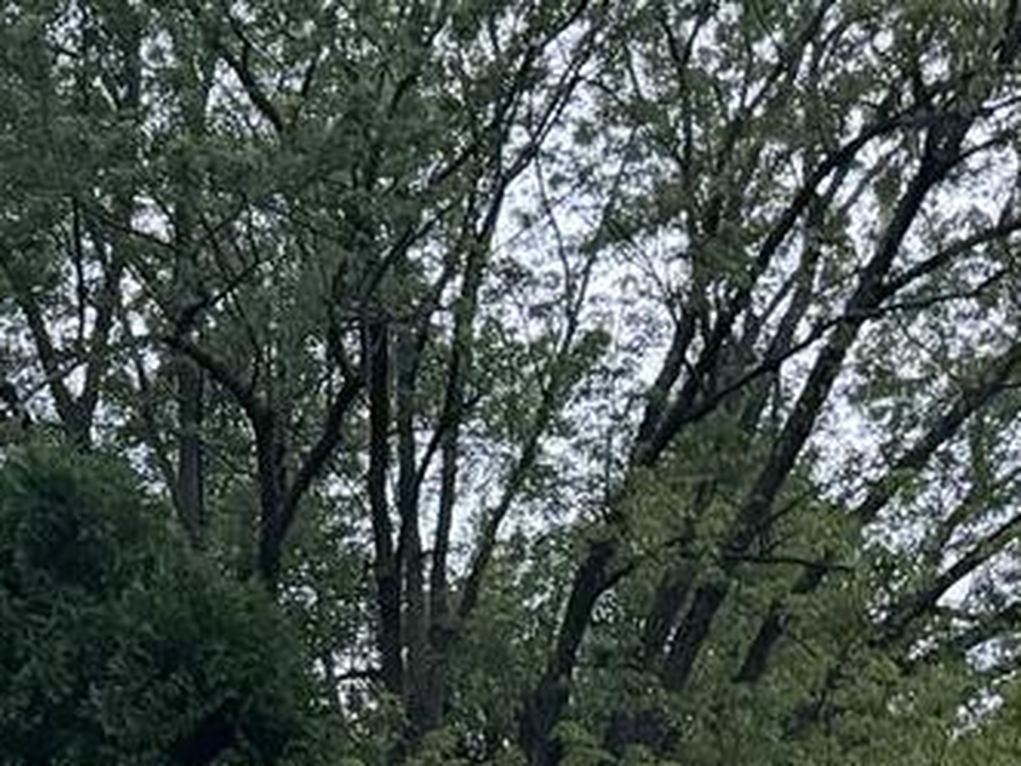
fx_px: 3067
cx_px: -735
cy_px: 1267
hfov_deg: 16.3
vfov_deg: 13.2
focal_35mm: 104
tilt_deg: +4.7
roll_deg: +0.7
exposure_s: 1/30
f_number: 1.78
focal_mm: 6.76
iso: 800
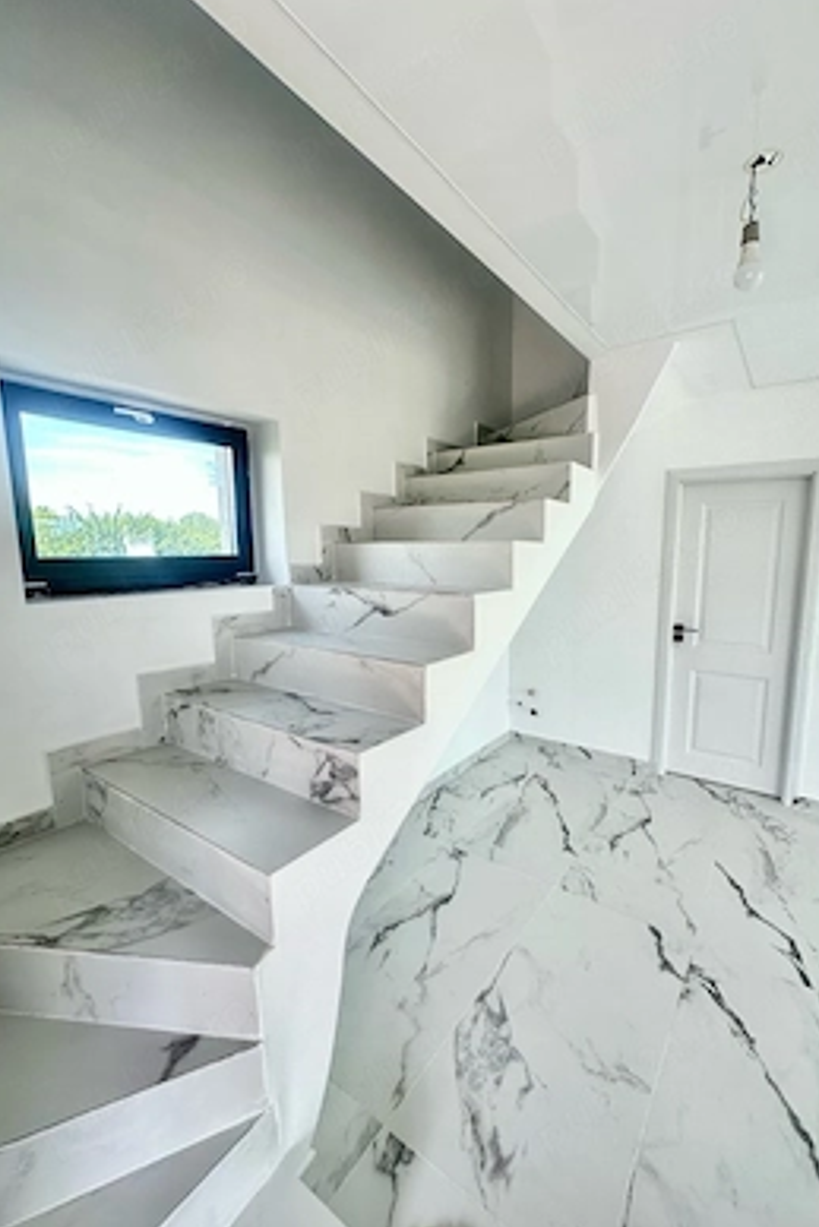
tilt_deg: -8.0
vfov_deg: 100.4
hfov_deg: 77.1
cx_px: 455
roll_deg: -0.4
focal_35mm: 15
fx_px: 511
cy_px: 620
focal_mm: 2.22
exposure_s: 1/99
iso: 64
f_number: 2.2
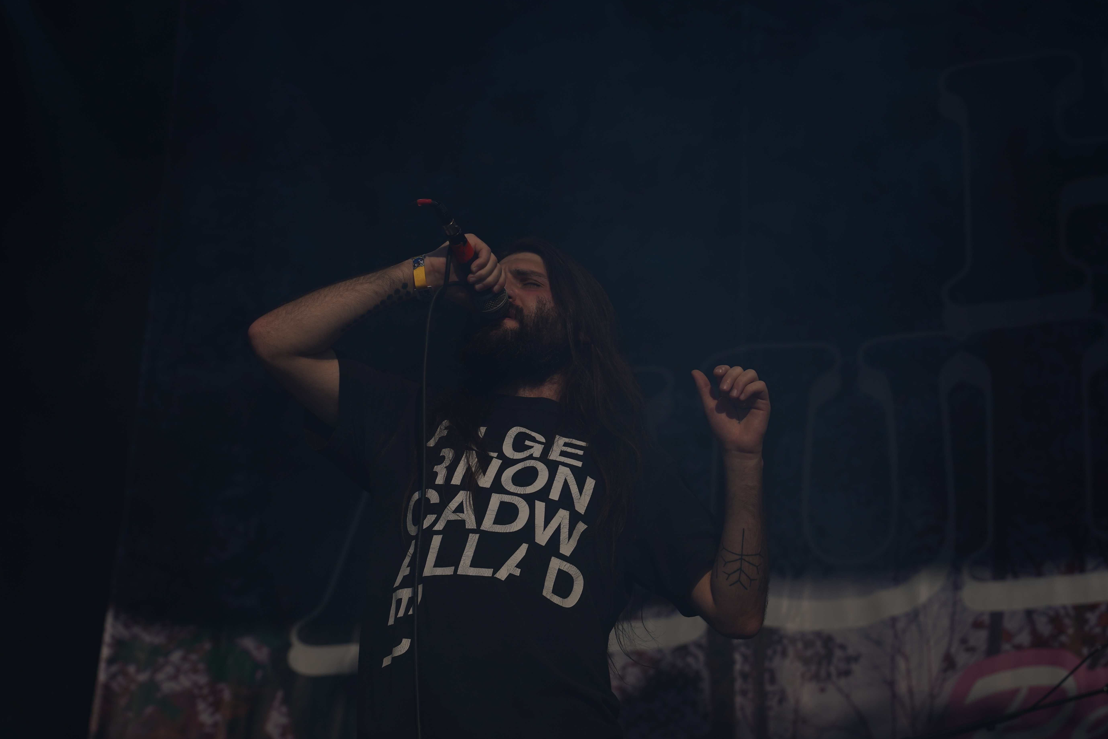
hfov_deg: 17.9
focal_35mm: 114
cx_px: 525
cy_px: 367
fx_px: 3508
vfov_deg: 12.0
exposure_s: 1/1600
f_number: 8
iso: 100
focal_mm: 105
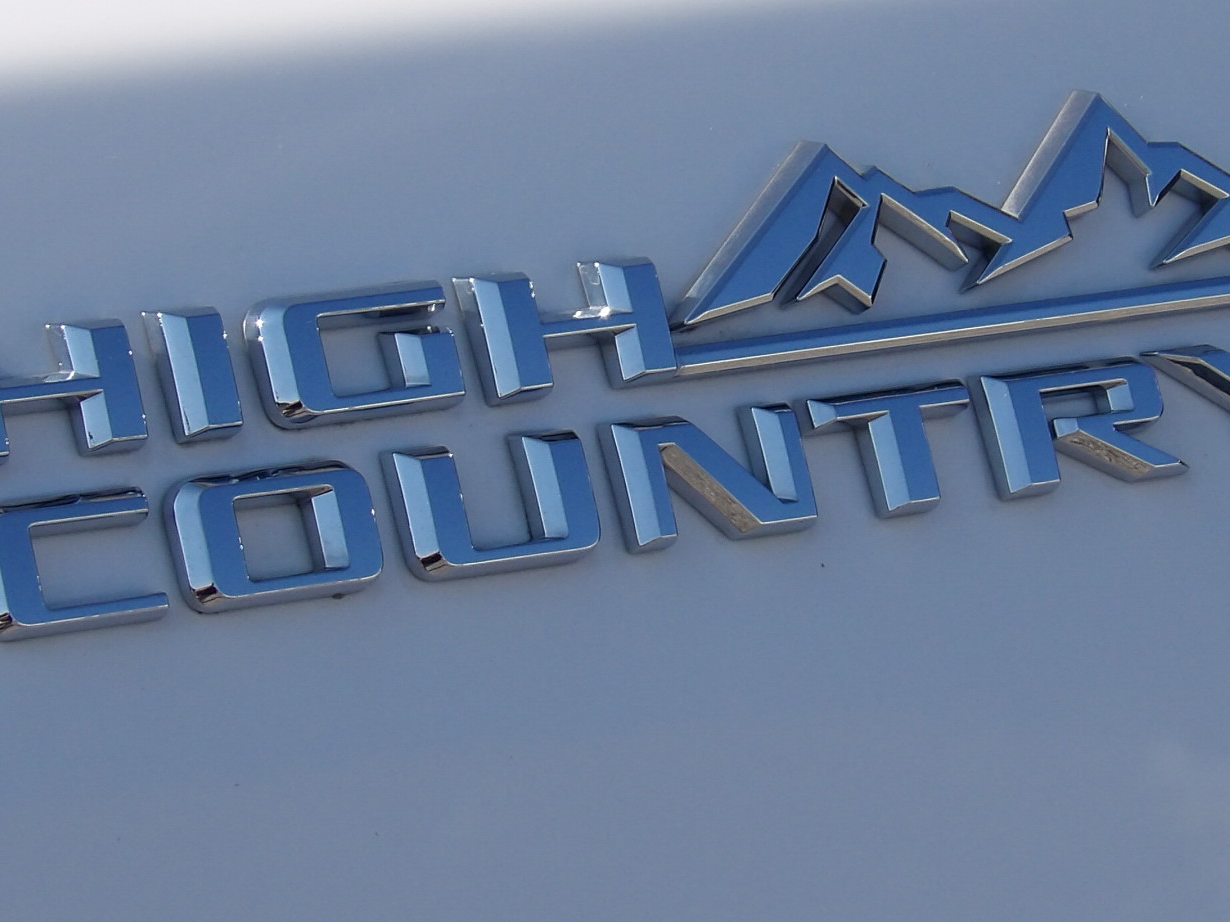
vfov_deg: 6.9
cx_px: 705
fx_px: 7638
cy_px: 412
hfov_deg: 9.2
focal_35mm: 215
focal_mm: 18.2
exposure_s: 1/739
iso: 100
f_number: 4.2
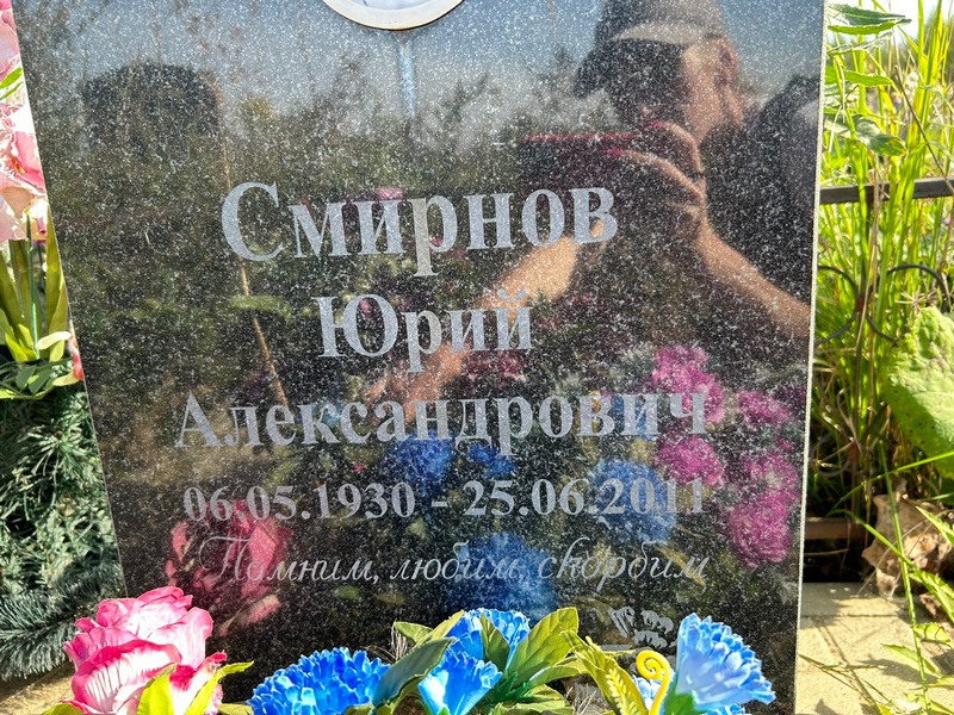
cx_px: 477
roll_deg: +4.1
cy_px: 358
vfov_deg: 53.1
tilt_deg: -14.4
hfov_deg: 67.3
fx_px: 717
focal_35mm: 26
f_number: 1.5
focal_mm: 5.7
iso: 50
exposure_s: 1/315
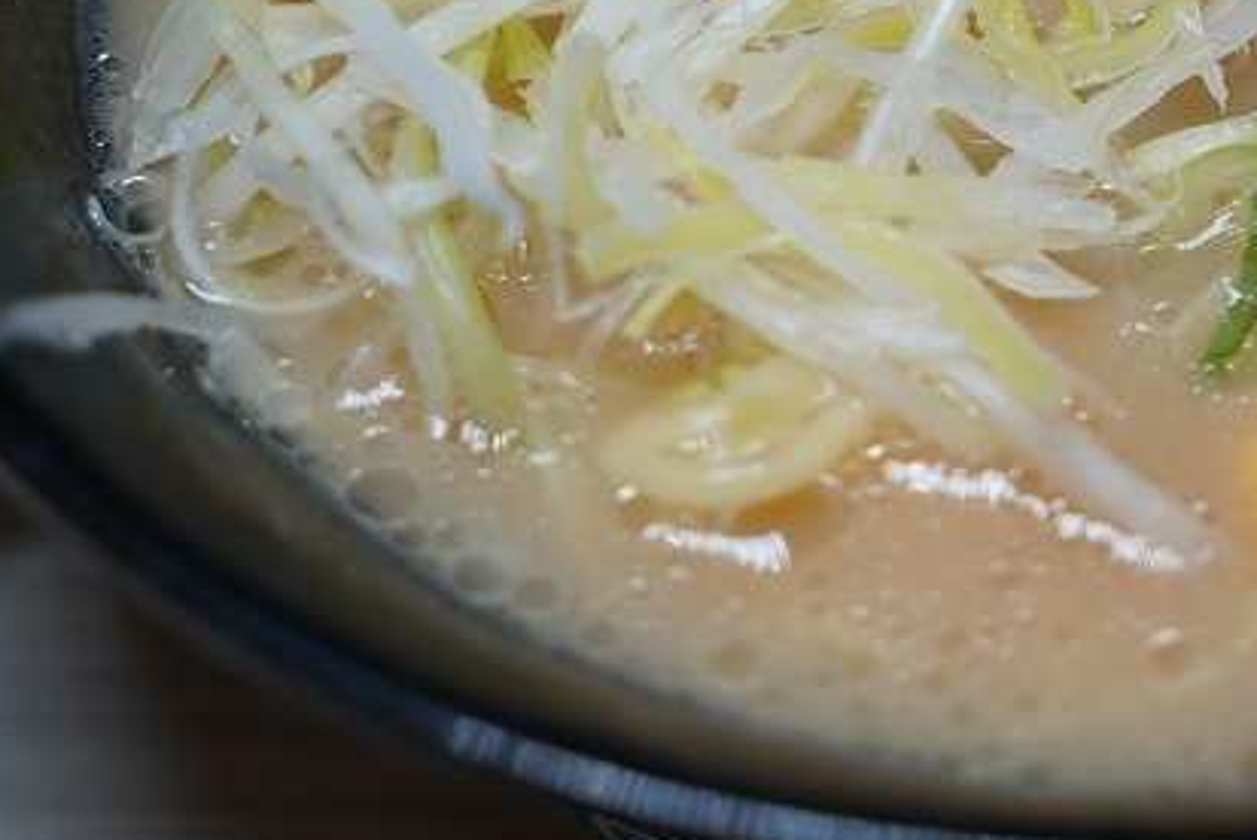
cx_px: 1207
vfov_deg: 9.2
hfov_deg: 13.7
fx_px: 5171
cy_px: -189
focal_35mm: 148
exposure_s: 1/60
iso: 100
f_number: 4
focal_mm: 51
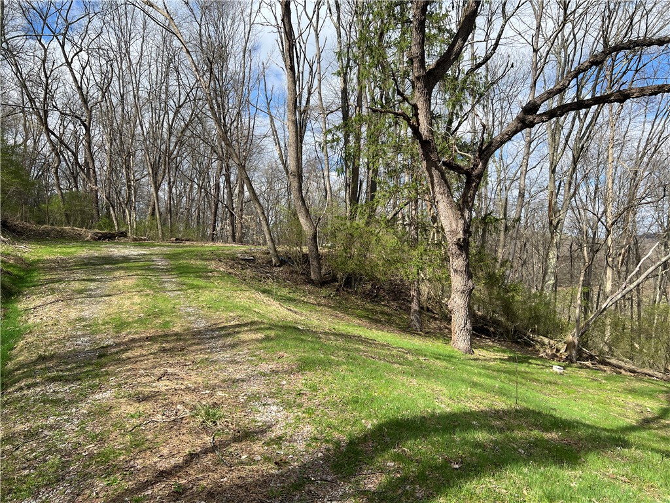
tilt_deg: -0.4
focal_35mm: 26
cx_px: 335
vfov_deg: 53.1
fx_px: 503
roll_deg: +0.3
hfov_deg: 67.3
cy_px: 252
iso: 50
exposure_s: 1/2632
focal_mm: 5.7
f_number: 1.5
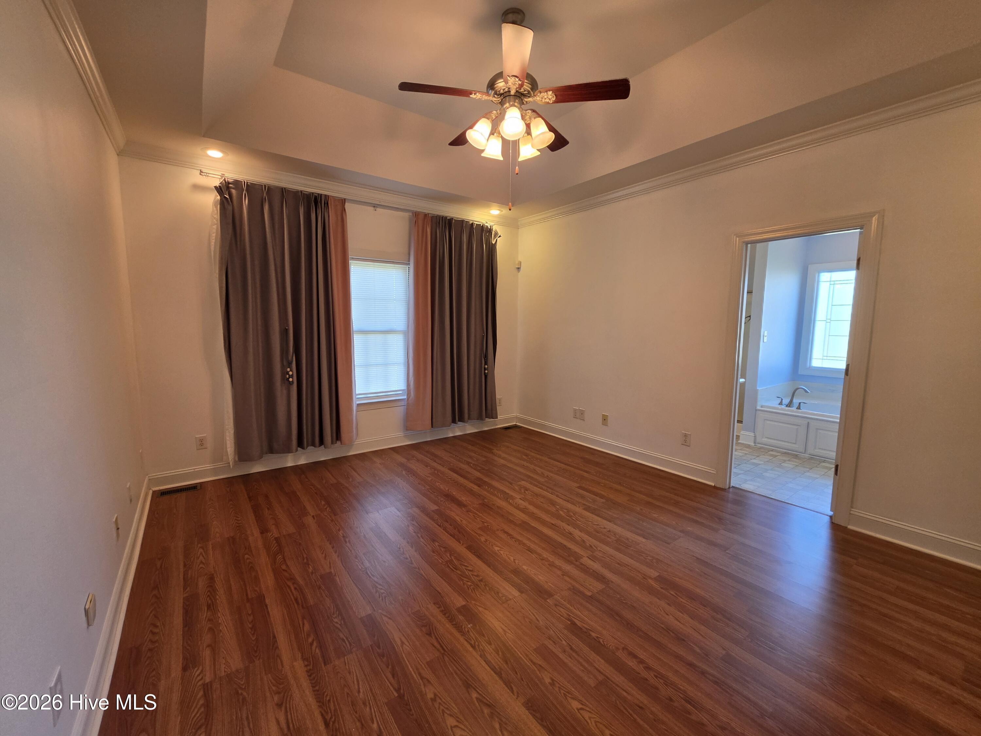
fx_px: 368
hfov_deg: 106.2
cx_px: 490
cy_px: 368
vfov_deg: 89.9
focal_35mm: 13
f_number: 1.9
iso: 80
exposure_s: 1/120
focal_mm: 2.2
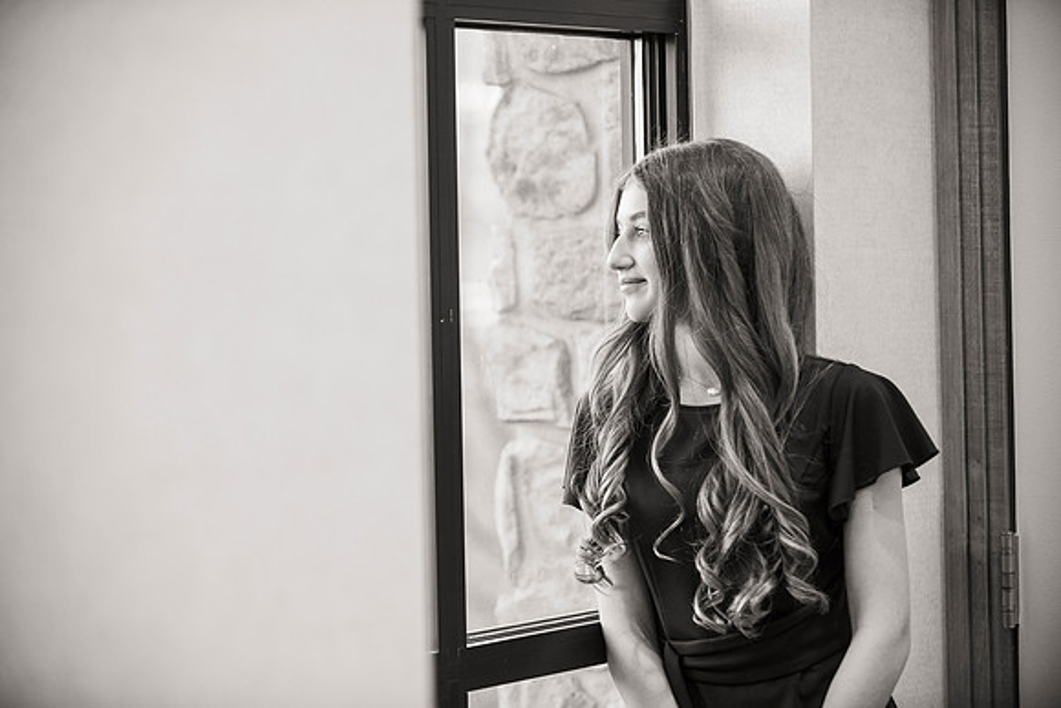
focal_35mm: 104
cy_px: 348
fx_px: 3054
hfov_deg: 19.7
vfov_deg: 13.2
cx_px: 522
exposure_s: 1/125
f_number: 2.8
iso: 1000
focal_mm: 102
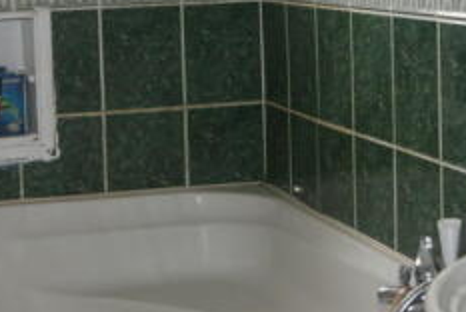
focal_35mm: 101
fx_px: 1309
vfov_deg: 13.5
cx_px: 225
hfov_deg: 20.2
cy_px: 49
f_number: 5
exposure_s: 1/80
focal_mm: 24
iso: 400
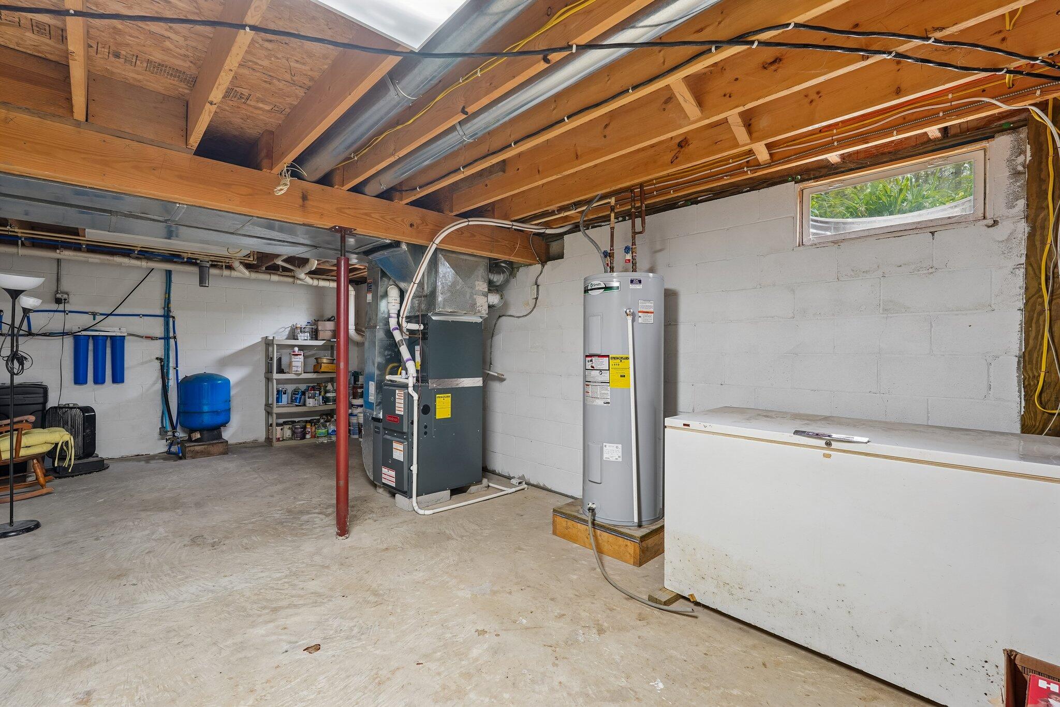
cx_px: 530
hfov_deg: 96.7
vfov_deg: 73.7
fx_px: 471
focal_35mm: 16
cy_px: 354
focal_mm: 16
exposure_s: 1/15
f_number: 8
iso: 400
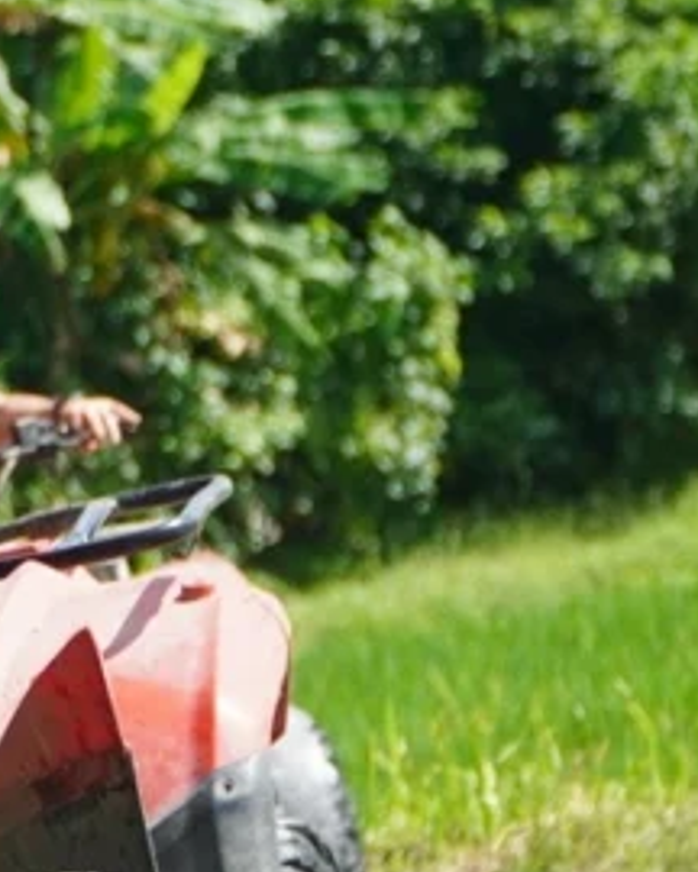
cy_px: 535
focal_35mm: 331
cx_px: -385
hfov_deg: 4.6
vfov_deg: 5.8
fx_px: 8547
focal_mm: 62
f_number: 4
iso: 125
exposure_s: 1/500
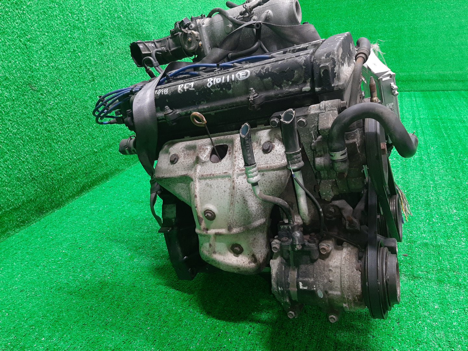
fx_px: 352
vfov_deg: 53.1
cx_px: 234
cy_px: 176
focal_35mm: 26
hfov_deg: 67.3
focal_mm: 3.93
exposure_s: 1/40
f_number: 1.7
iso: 168
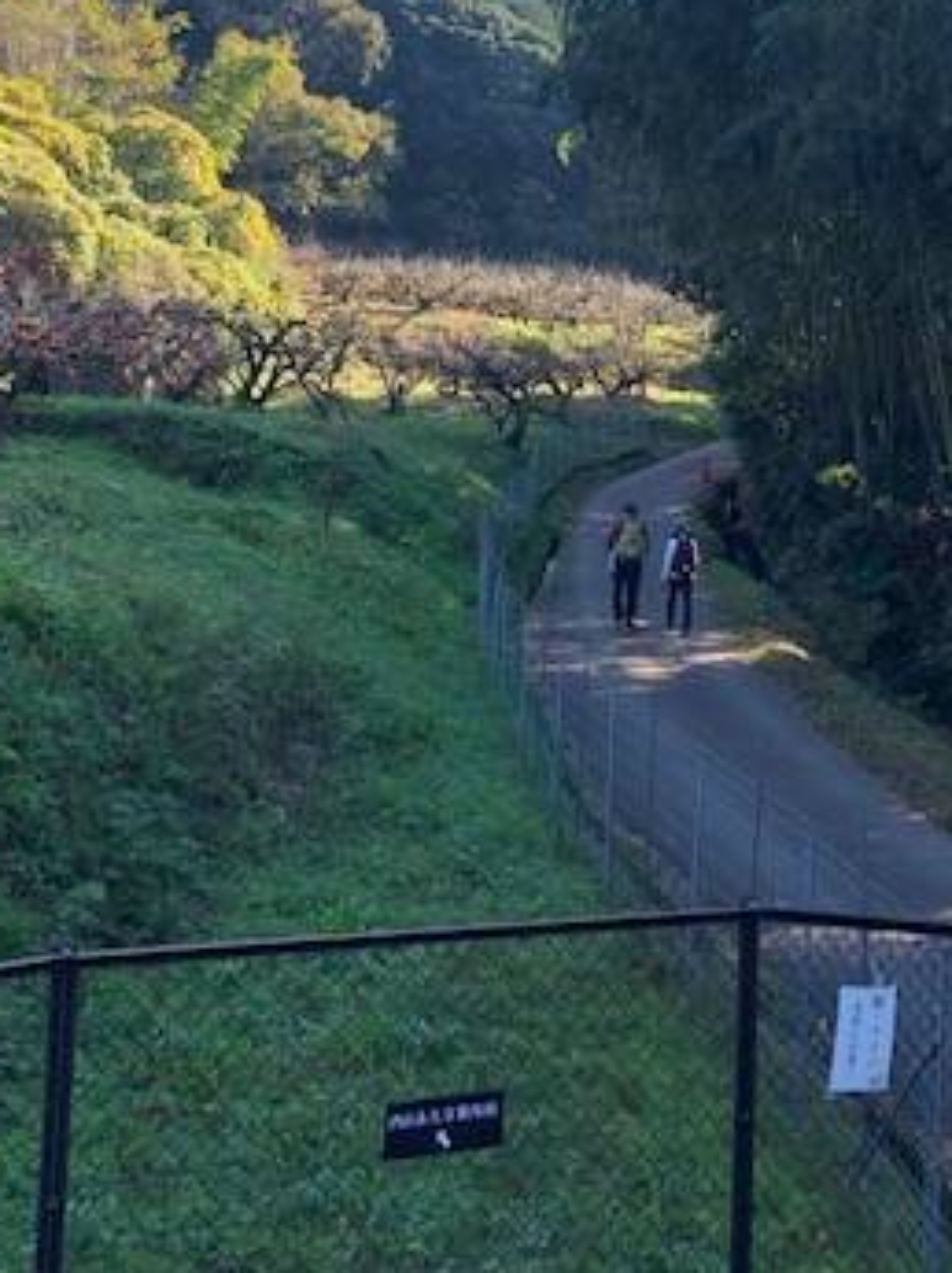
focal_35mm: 52
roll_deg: -0.9
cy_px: 365
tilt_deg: +3.8
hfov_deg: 28.0
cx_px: 483
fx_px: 1910
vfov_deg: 36.2
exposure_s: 1/552
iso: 20
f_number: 1.8
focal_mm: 3.99
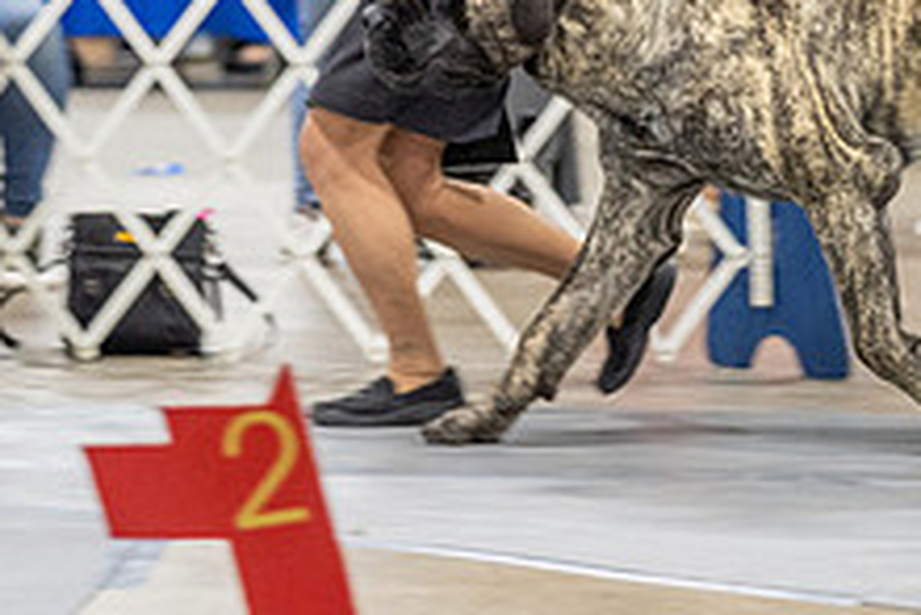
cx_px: 536
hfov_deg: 6.3
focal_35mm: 329
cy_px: -82
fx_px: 8422
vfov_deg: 4.2
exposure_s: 1/160
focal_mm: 125
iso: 3200
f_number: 2.8
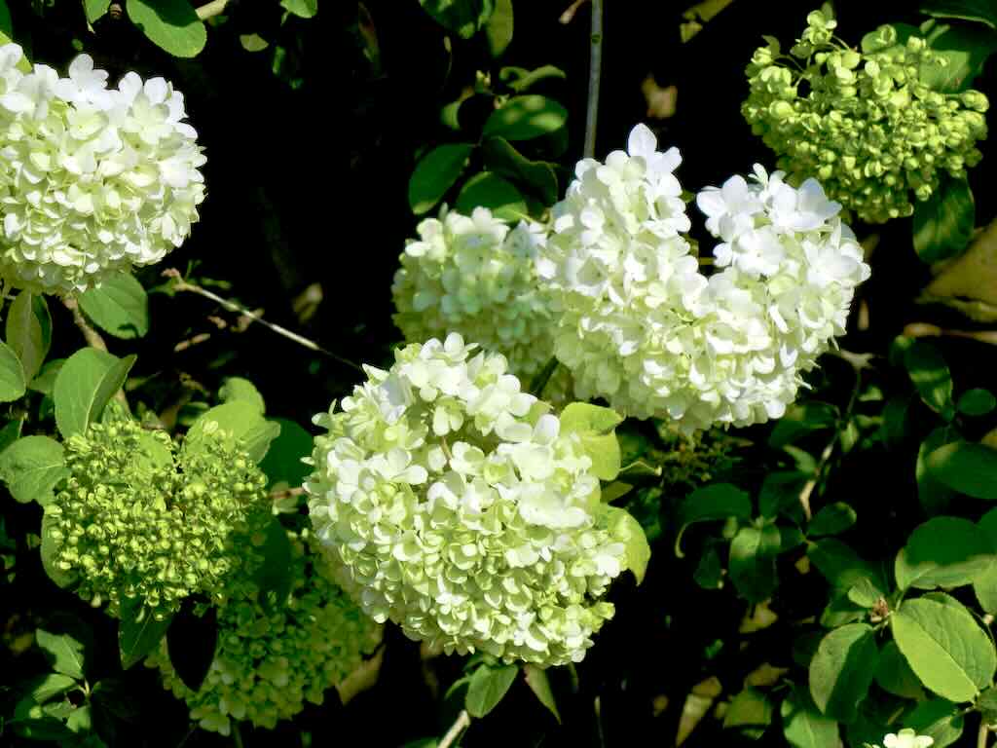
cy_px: 374
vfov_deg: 11.1
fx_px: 3831
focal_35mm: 133
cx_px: 498
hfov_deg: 14.8
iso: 160
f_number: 9.2
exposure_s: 1/356
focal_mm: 24
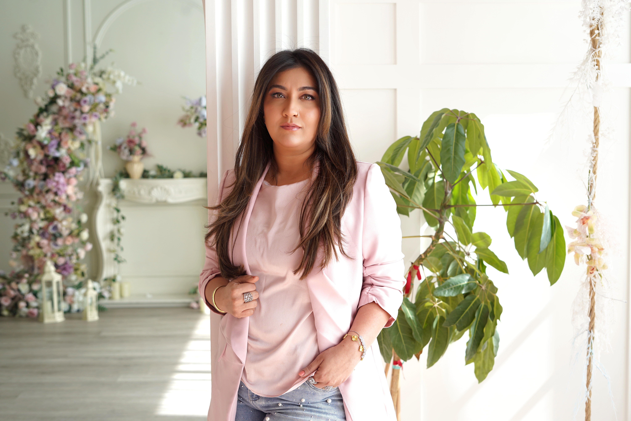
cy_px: 210
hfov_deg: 39.6
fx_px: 876
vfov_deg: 27.0
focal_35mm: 50
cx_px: 316
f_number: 4.5
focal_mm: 50
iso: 200
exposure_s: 1/200
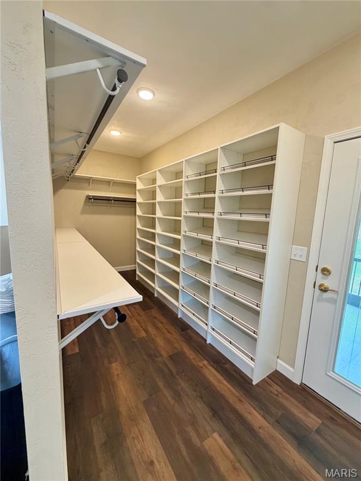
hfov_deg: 85.7
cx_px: 180
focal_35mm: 14
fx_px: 195
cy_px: 240
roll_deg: -1.3
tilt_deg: -7.7
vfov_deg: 102.1
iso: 200
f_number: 2.2
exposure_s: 1/60
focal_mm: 2.22
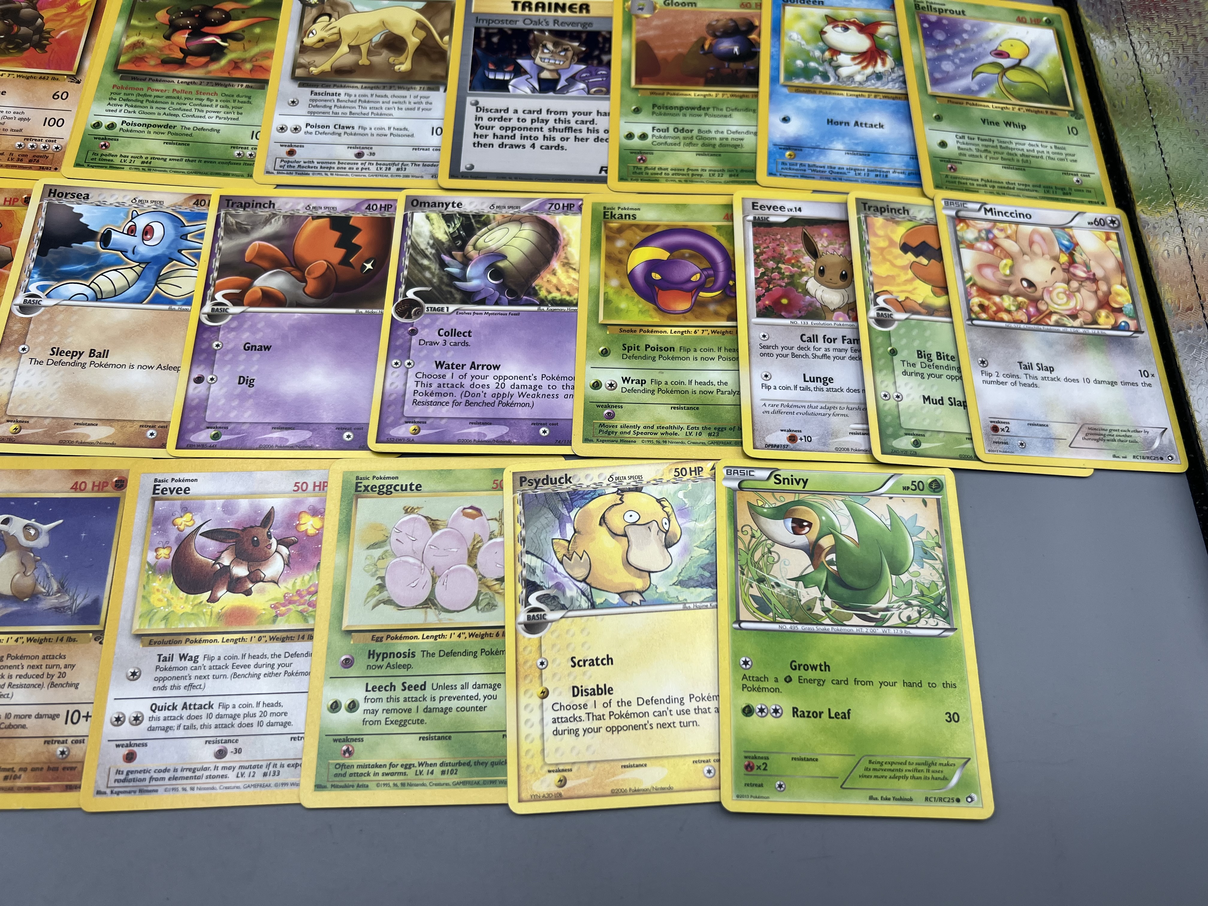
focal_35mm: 26
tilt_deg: -68.0
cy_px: 453
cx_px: 604
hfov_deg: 67.3
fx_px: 907
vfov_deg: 53.1
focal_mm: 5.7
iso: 50
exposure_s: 1/1089
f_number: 1.5
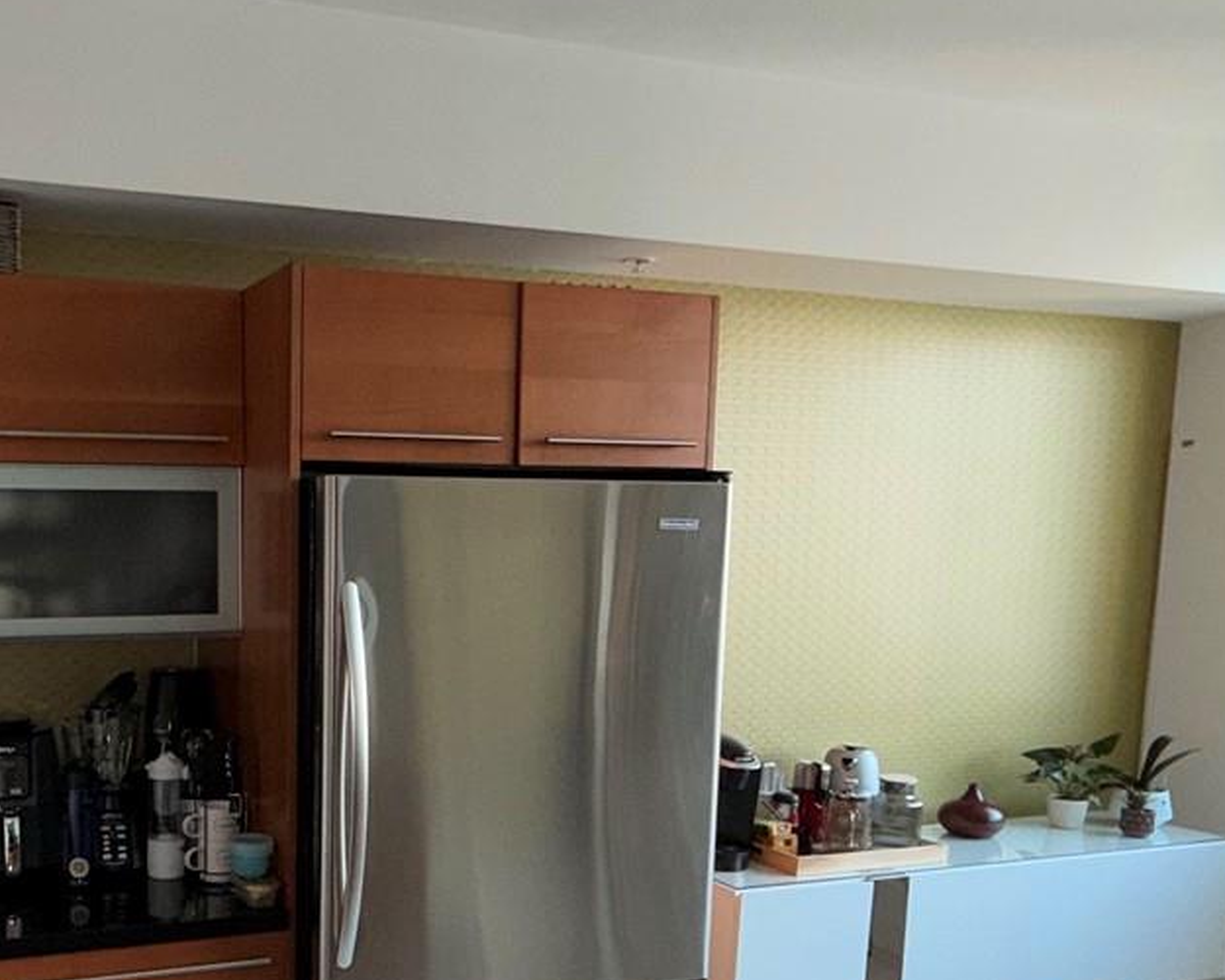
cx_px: 247
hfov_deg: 48.6
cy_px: 680
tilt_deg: -6.2
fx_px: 1269
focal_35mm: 35
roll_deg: +0.1
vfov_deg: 41.5
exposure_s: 1/121
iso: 50
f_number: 2.2
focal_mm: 2.22
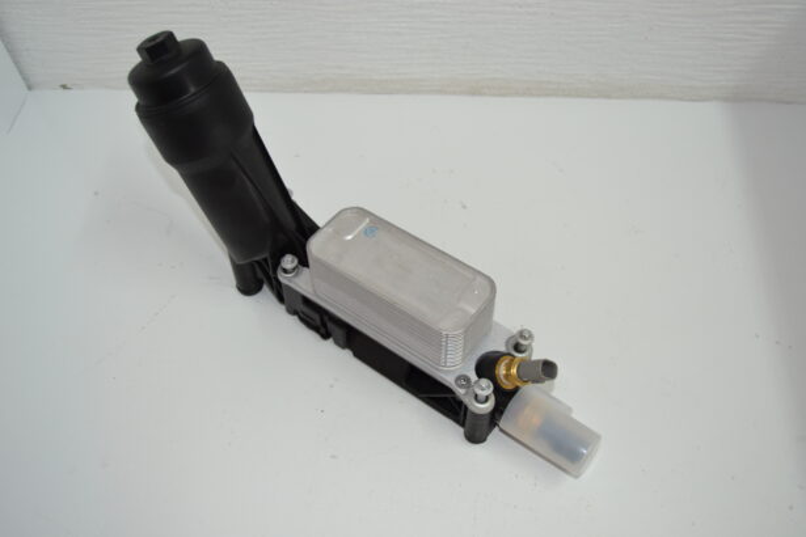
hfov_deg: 57.2
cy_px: 268
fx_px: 739
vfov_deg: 40.0
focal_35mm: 33
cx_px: 403
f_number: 3.5
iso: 200
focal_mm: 22
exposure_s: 1/25
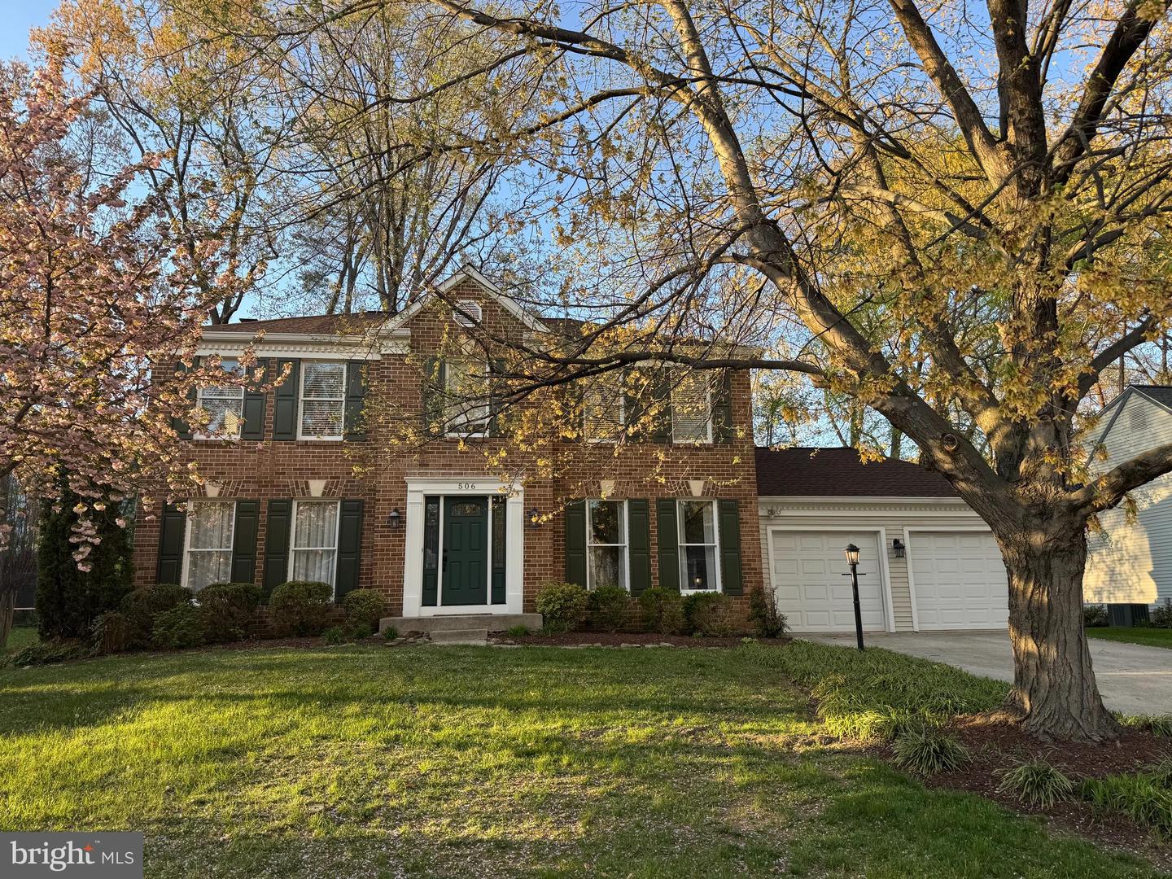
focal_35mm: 24
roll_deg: +1.5
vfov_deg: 56.8
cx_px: 586
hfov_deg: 71.6
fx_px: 813
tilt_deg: +12.0
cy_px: 440
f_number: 1.78
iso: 80
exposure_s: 1/645
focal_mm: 6.76
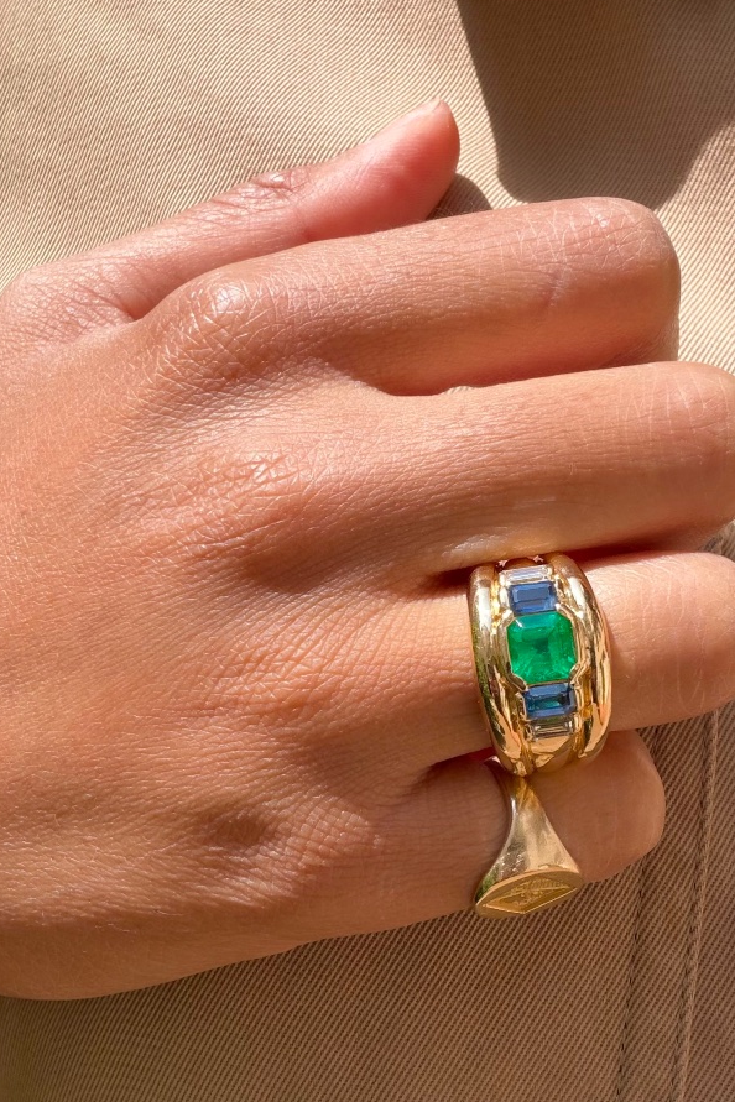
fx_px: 1286
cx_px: 481
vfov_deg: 46.3
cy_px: 634
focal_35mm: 42
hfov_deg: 31.7
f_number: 1.9
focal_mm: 2.71
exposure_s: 1/556
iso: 32
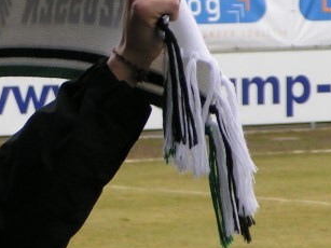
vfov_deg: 3.3
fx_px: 4282
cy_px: 24
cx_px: -2
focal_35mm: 448
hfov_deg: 4.4
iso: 50
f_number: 4.5
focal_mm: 26.3
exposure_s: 1/250
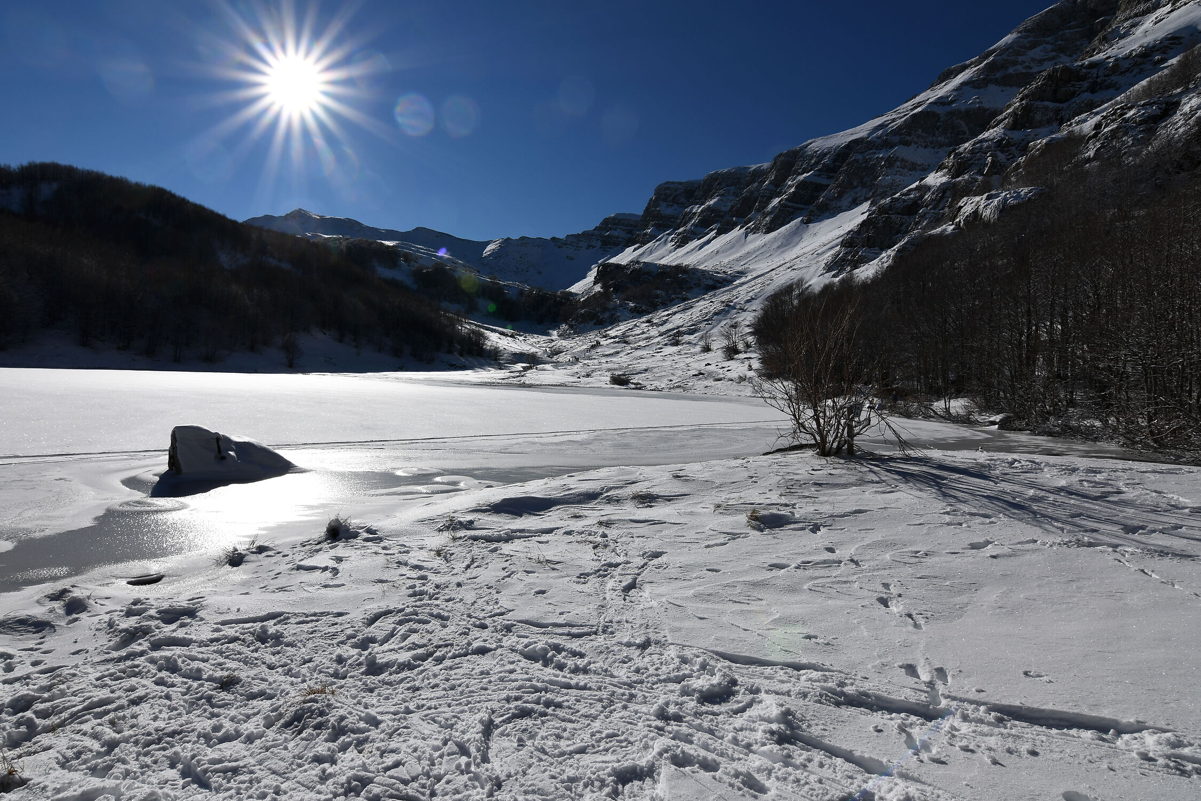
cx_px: 575
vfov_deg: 70.4
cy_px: 386
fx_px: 567
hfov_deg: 93.2
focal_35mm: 17
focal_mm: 11
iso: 100
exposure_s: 1/800
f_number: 11
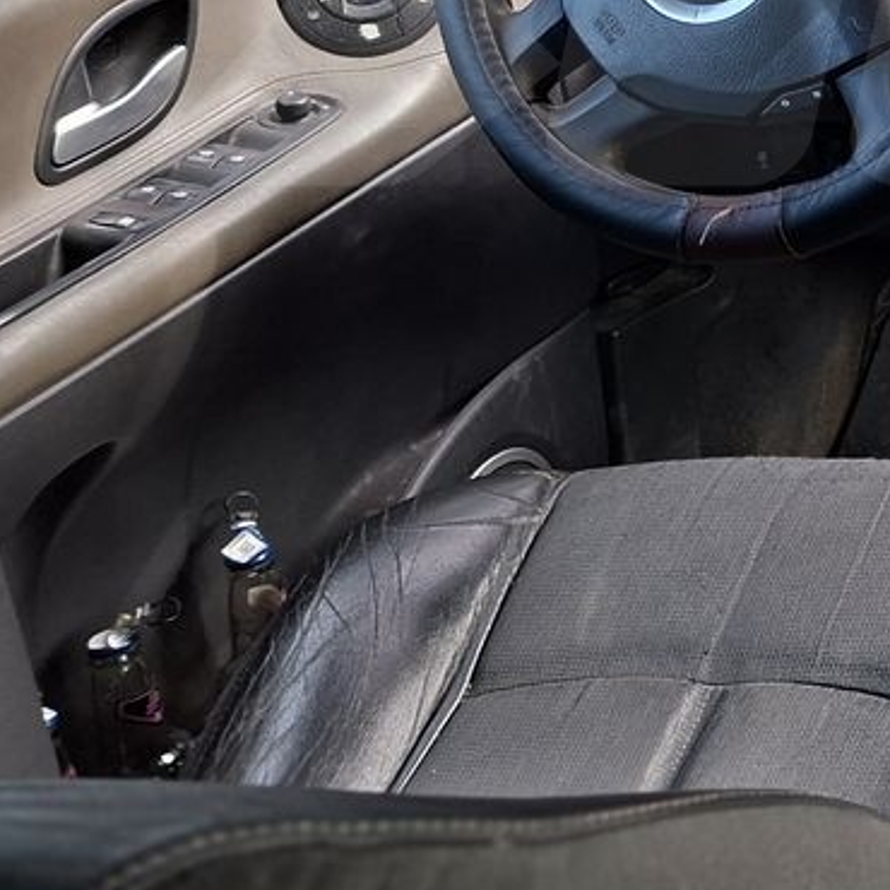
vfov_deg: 24.5
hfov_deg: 22.2
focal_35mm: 66
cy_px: -75
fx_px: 1920
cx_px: 1282
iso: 50
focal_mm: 5.54
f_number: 1.8
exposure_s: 1/128
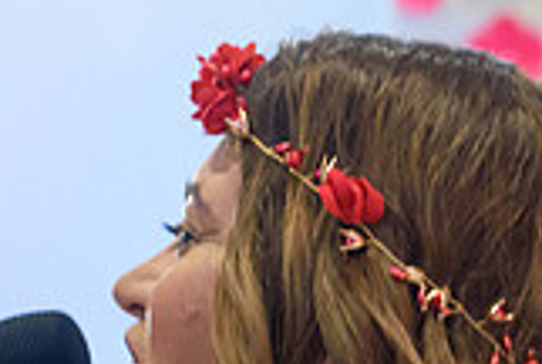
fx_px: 5701
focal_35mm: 378
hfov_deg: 5.4
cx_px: 343
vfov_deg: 3.6
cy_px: 538
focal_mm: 70
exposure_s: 1/125
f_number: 4.5
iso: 1250
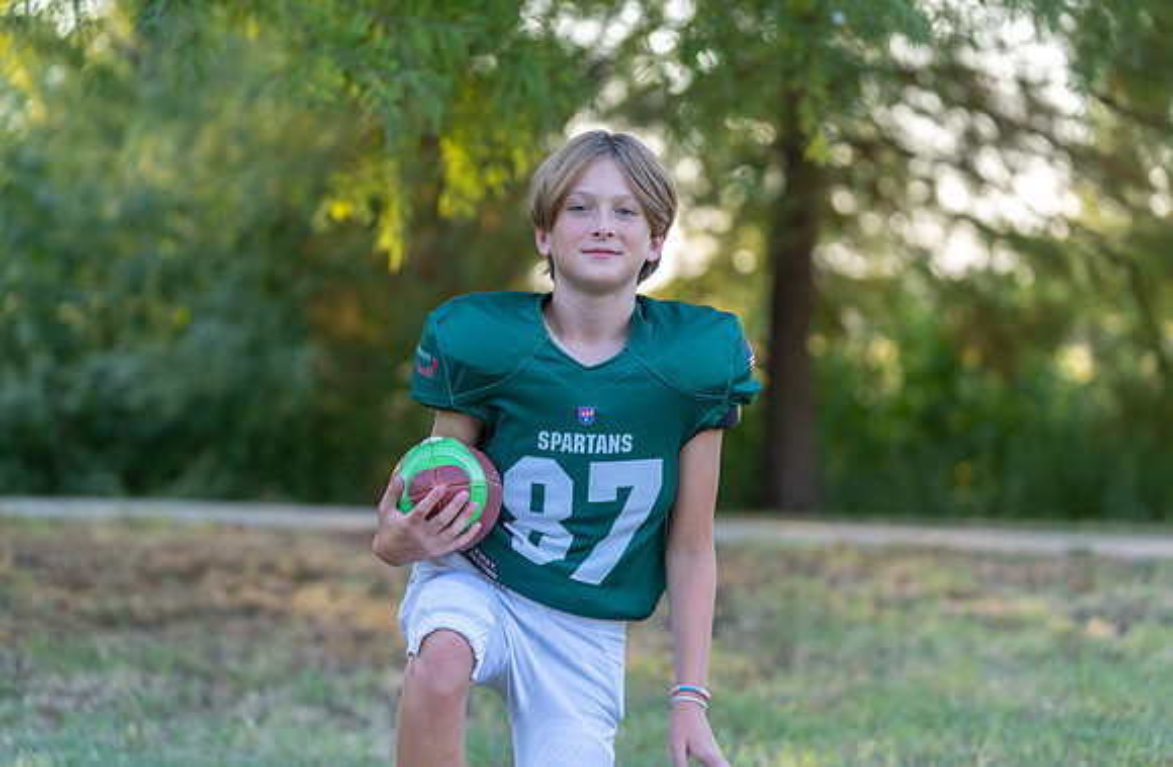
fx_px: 3412
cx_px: 615
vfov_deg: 12.8
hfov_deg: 19.5
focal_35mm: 105
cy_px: 358
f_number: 2.8
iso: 250
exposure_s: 1/320
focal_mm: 100
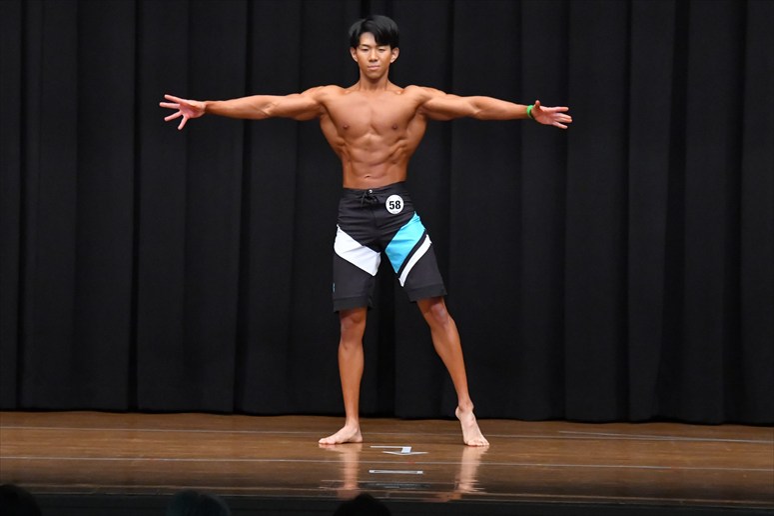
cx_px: 387
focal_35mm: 225
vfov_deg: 6.1
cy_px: 258
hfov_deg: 9.2
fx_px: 4835
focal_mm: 150
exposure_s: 1/400
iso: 8000
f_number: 5.6
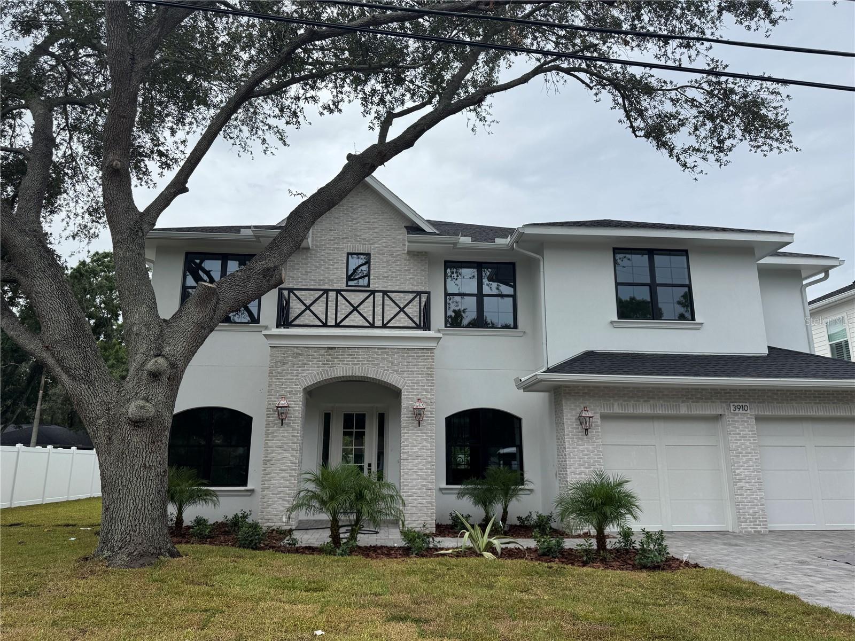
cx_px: 428
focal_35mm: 24
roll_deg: -0.6
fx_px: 593
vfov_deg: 56.8
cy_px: 320
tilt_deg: +12.7
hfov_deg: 71.6
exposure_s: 1/4049
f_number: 1.78
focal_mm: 6.76
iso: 80
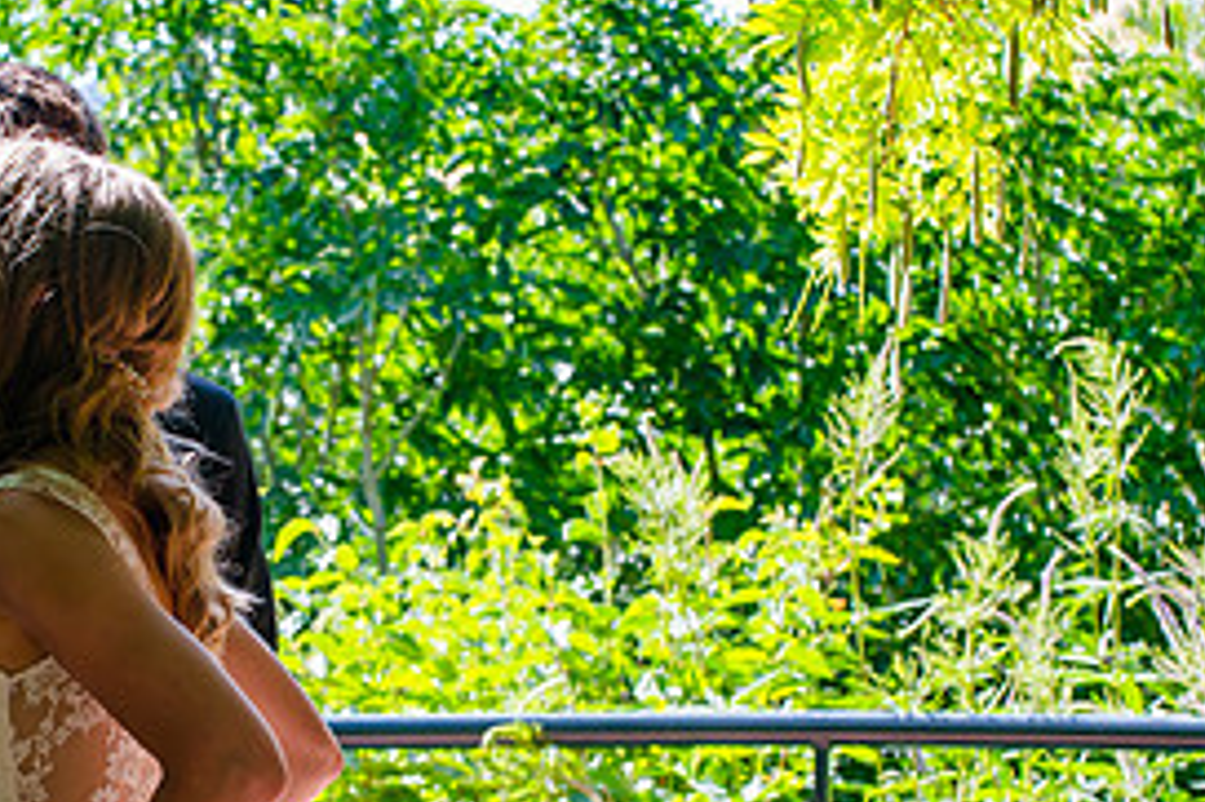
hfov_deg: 9.8
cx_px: 350
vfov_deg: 6.6
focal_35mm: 209
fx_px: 6991
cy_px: 514
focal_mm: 98
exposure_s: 1/200
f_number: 8
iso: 400
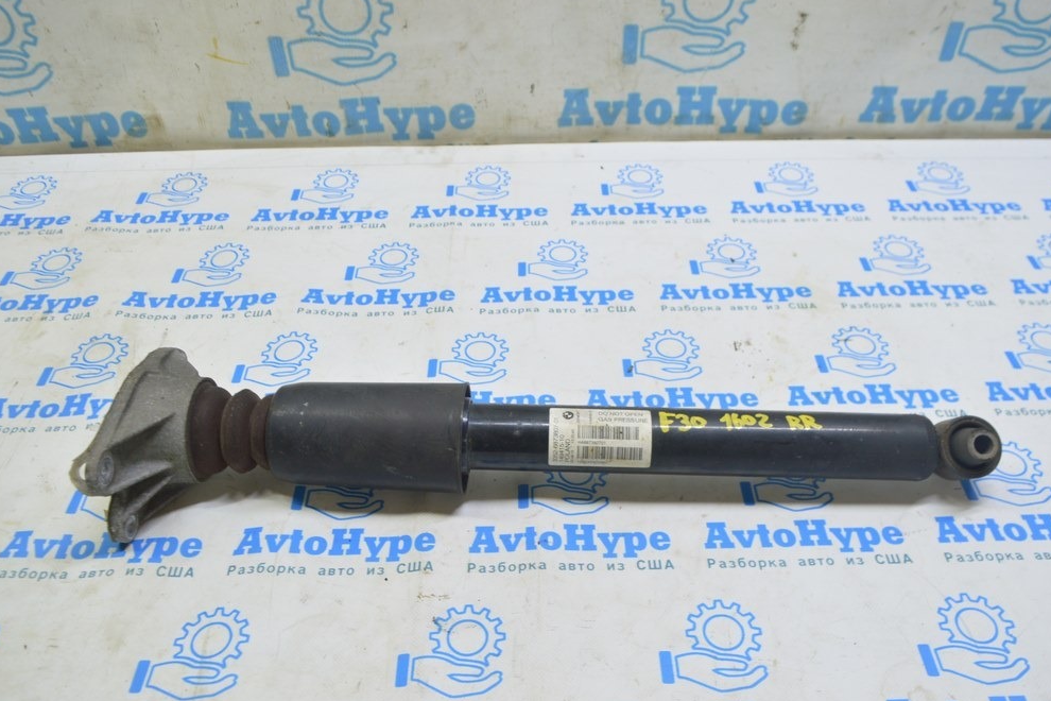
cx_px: 520
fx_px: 905
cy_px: 353
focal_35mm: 31
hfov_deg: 60.3
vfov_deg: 42.3
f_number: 5.6
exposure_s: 1/20
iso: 400
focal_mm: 20
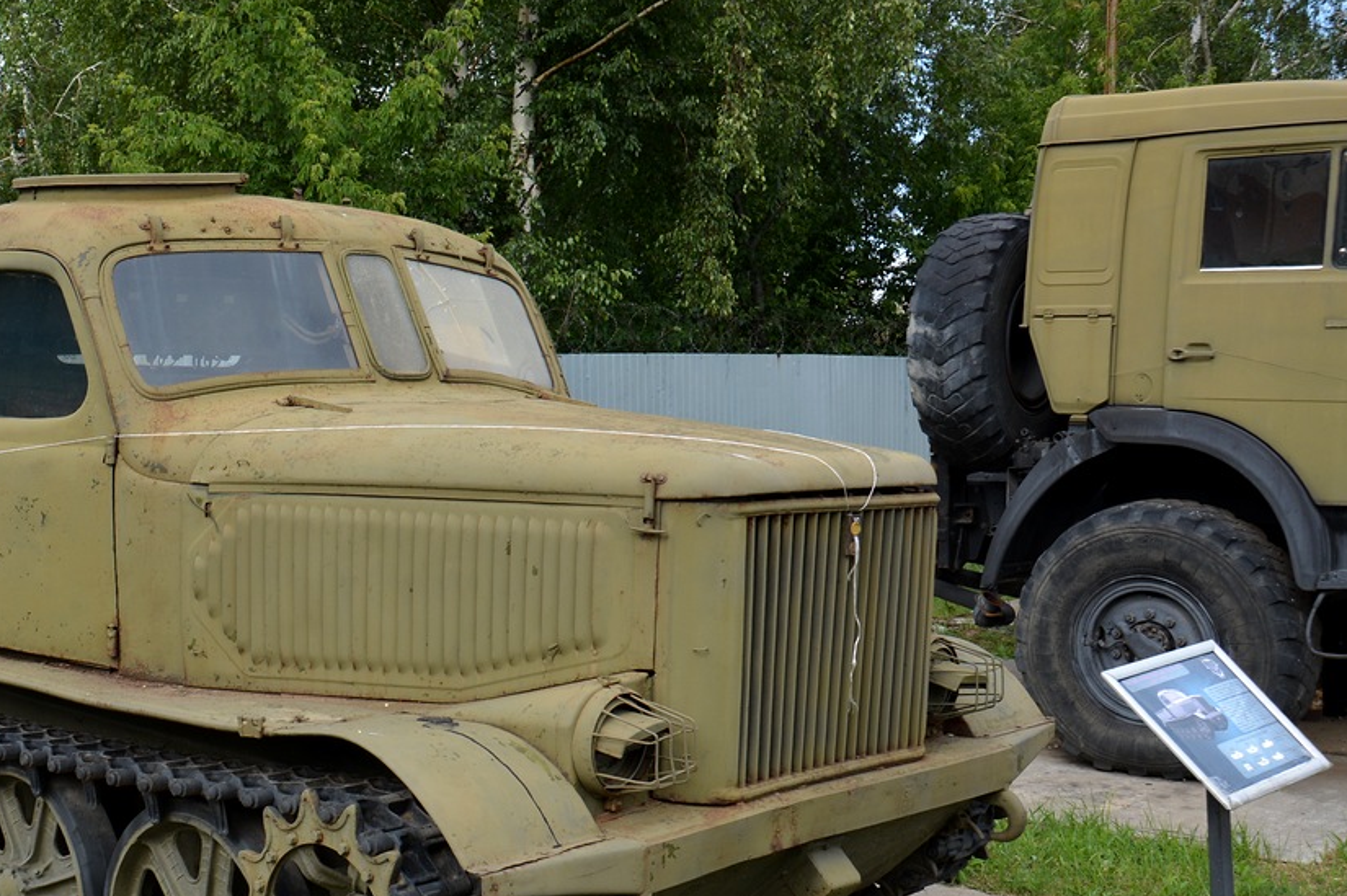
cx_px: 385
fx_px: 1795
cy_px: 541
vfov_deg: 28.0
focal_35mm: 48
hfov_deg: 40.3
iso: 200
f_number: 8
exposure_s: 1/250
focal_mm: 22
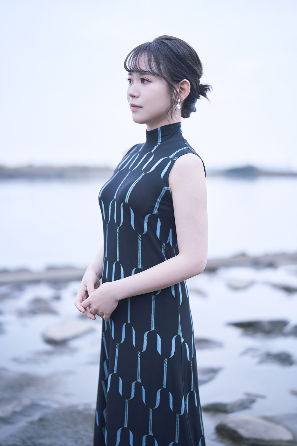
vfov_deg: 39.6
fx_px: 619
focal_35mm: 50
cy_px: 223
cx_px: 148
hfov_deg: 27.0
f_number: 1.4
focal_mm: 50
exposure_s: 1/1250
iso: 160
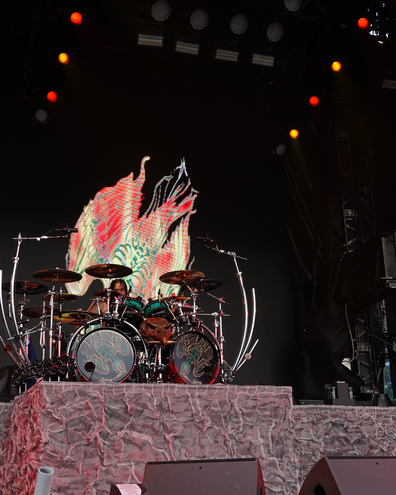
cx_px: 191
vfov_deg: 31.4
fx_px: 879
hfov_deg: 25.4
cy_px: 263
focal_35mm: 60
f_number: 5.6
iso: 100
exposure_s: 1/60
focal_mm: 30
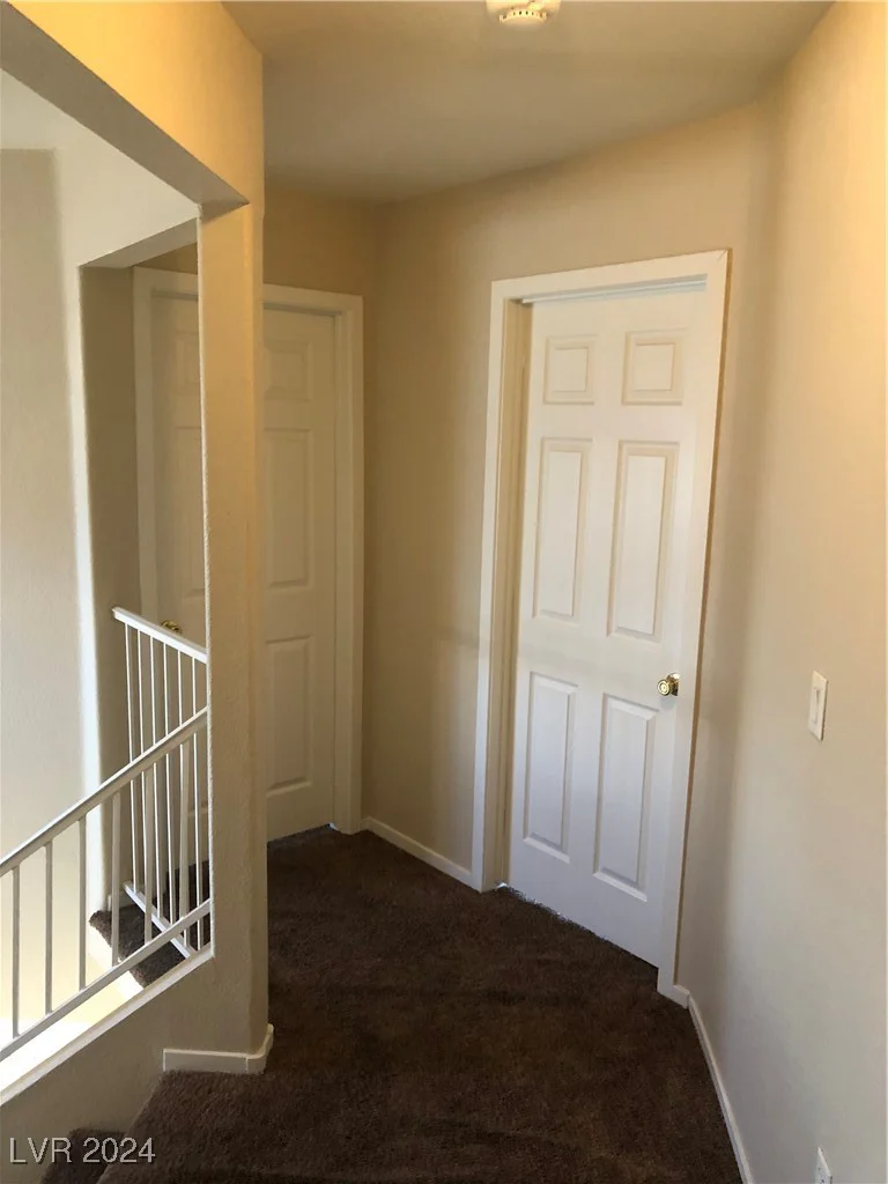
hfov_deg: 49.7
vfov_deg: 63.4
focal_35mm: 28
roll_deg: -2.0
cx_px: 444
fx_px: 958
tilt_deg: -10.5
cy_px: 592
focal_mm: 4
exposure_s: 1/12
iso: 100
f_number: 1.8
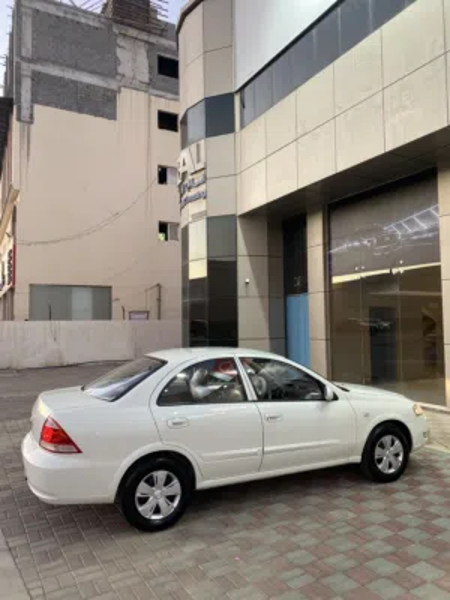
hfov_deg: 53.1
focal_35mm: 26
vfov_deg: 67.3
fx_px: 451
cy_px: 300
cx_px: 225
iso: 160
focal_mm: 4.25
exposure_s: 1/50
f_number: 1.8
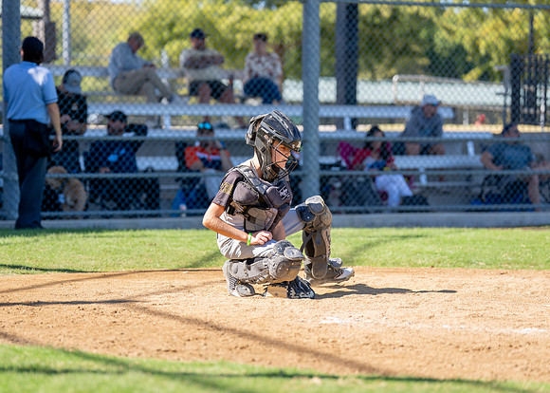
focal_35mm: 117
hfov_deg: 17.1
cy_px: 197
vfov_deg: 12.2
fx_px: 1834
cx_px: 262
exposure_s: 1/1250
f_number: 2.8
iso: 100
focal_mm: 111
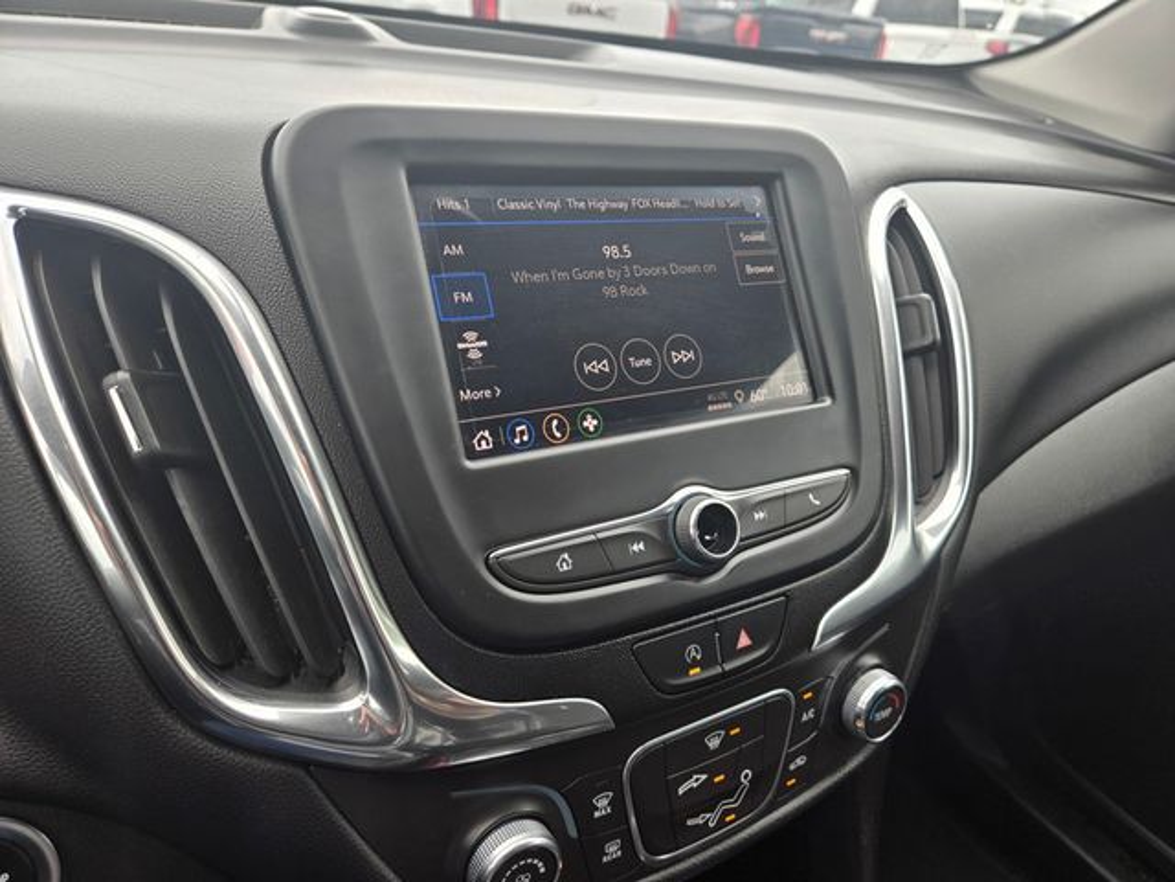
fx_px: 781
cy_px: 441
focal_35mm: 23
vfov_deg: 58.9
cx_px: 588
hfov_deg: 73.9
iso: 32
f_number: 1.8
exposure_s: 1/180
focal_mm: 5.4
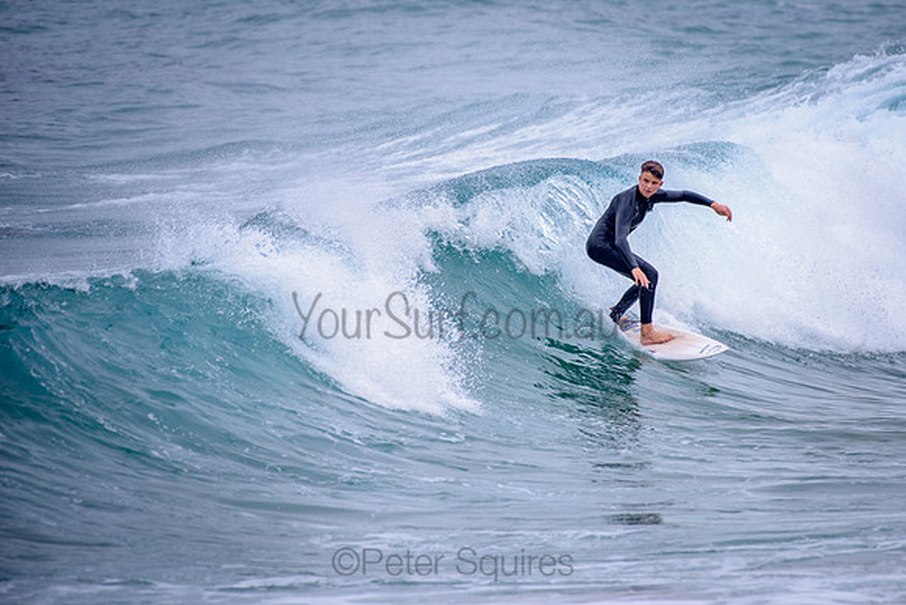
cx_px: 555
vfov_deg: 2.2
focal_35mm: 613
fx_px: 15431
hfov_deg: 3.4
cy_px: 239
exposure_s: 1/2000
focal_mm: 500
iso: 160
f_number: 5.6
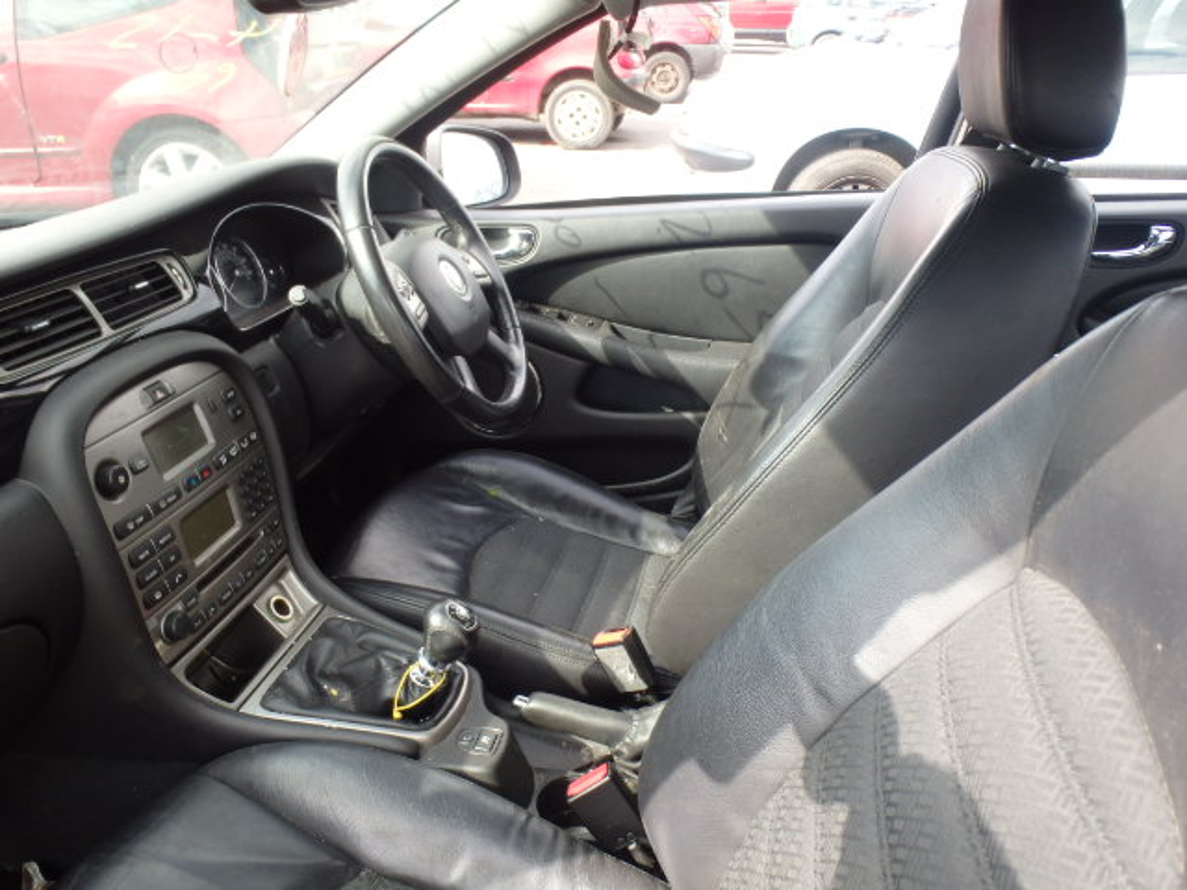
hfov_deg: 63.4
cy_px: 445
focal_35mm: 28
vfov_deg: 49.7
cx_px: 594
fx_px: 960
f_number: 3.9
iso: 125
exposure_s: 1/80
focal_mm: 5
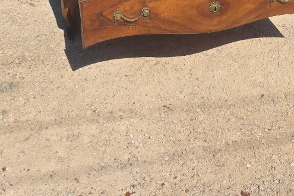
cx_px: 178
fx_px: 474
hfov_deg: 34.4
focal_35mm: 58
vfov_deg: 21.2
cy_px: -61
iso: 80
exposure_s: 1/7626
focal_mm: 6.3
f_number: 1.7
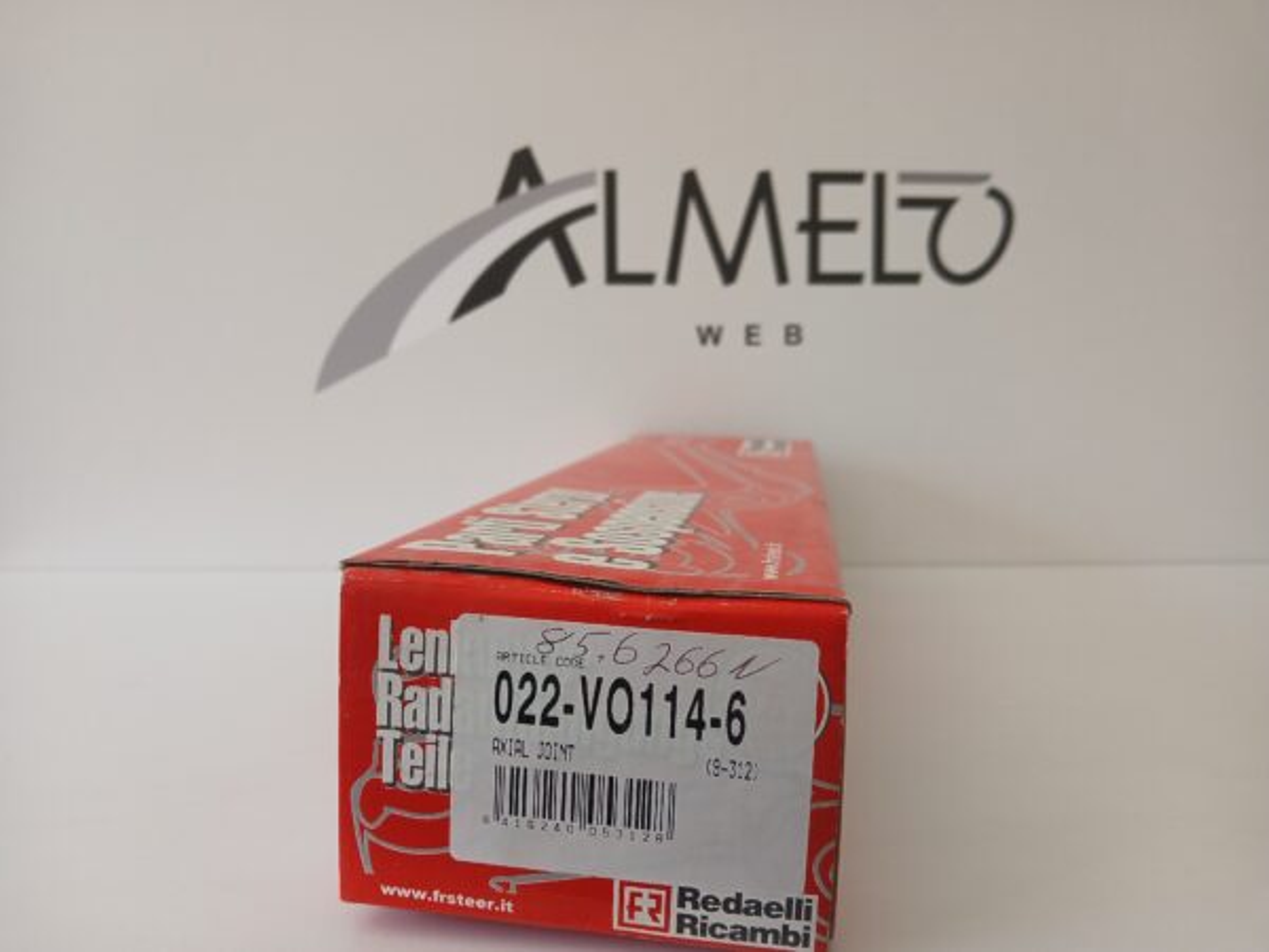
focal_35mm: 26
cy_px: 476
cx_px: 634
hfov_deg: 67.3
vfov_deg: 53.1
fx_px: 953
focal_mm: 3.98
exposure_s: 1/50
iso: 50
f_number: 1.8
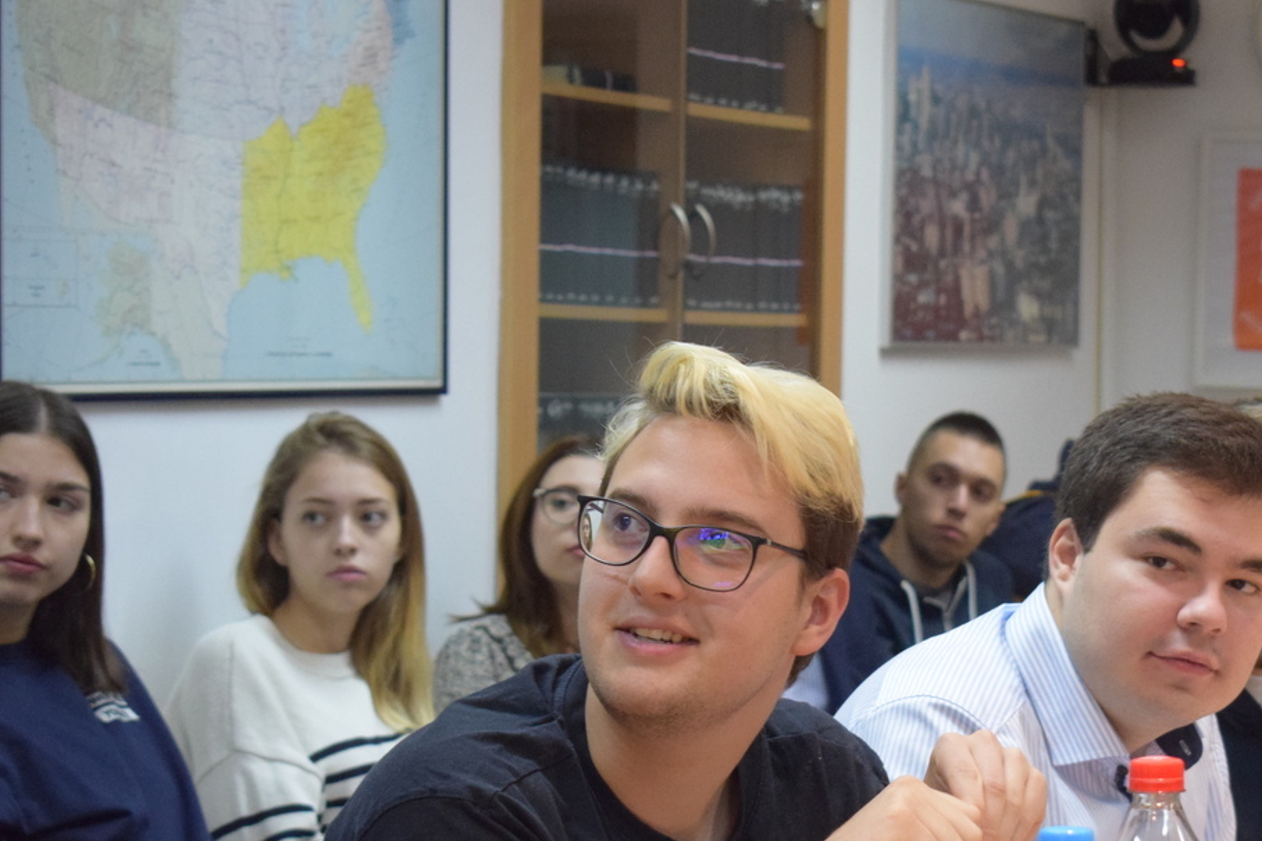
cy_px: 634
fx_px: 4171
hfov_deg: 17.1
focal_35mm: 119
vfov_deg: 11.5
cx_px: 942
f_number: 5.3
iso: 2800
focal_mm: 48
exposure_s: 1/60
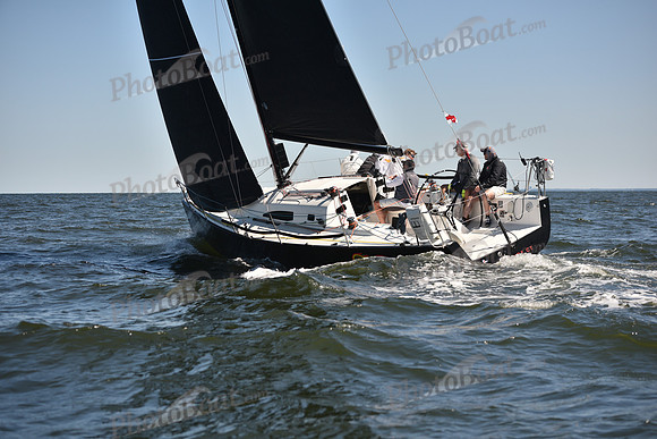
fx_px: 1278
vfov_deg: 19.5
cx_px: 328
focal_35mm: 70
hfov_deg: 28.8
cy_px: 220
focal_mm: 70
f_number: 3.5
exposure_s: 1/1600
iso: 250
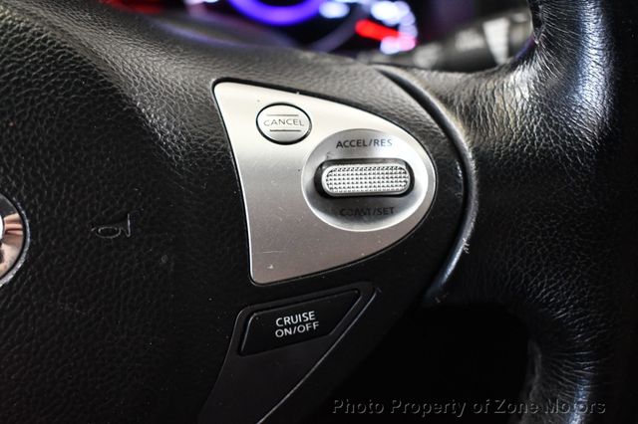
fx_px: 815
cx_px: 319
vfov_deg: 29.2
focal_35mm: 46
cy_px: 212
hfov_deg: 42.8
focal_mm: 31
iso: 4500
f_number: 4.2
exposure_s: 1/60
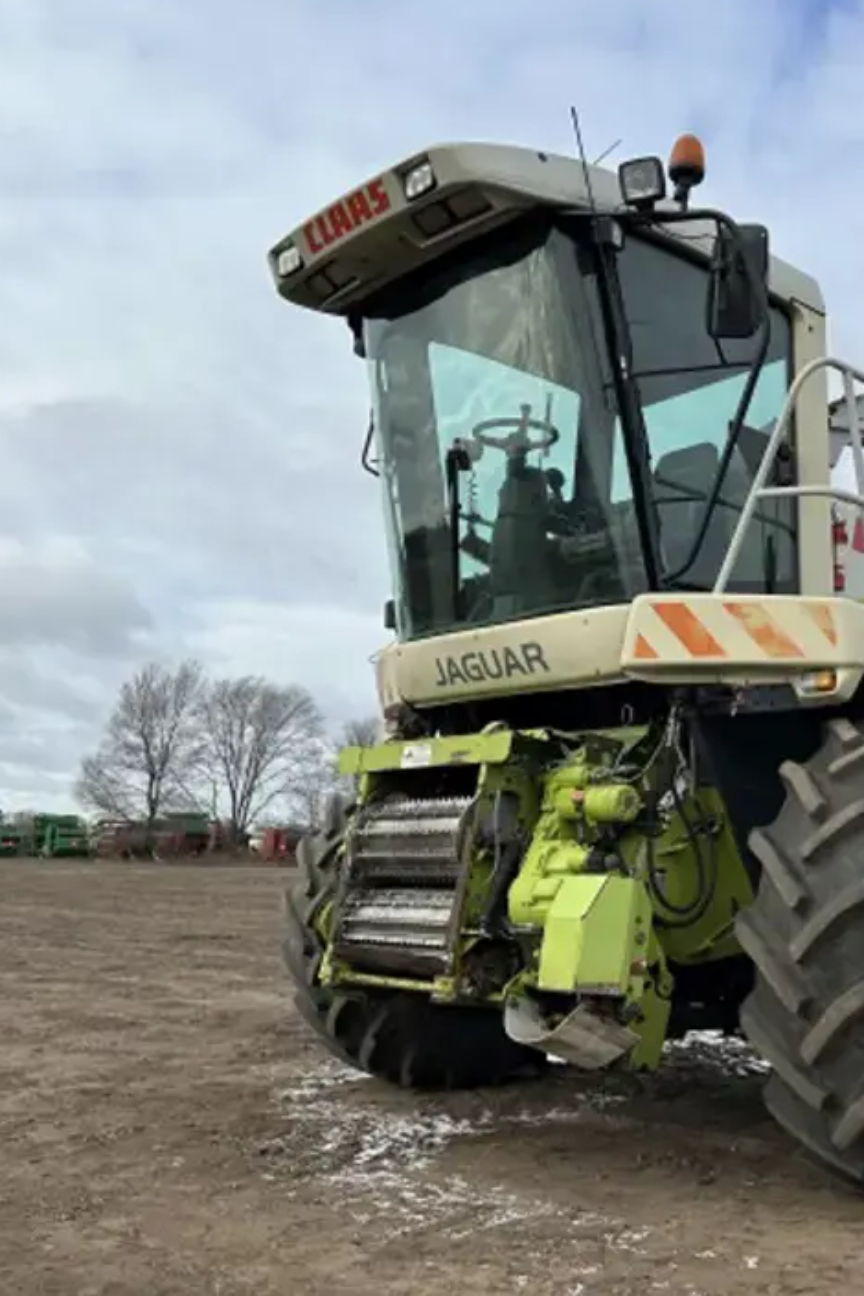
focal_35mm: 34
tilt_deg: +10.4
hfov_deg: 37.0
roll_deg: +1.3
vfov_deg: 55.8
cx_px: 737
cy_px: 636
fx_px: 1224
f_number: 1.78
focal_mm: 6.86
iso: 80
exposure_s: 1/3356
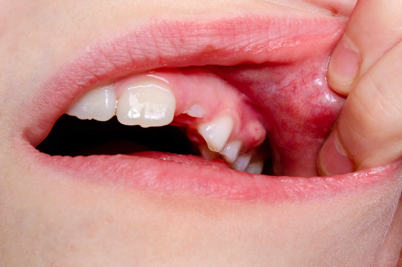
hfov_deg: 29.9
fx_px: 752
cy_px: 134
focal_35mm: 68
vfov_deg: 20.1
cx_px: 201
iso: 100
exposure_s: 1/100
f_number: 14
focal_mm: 45
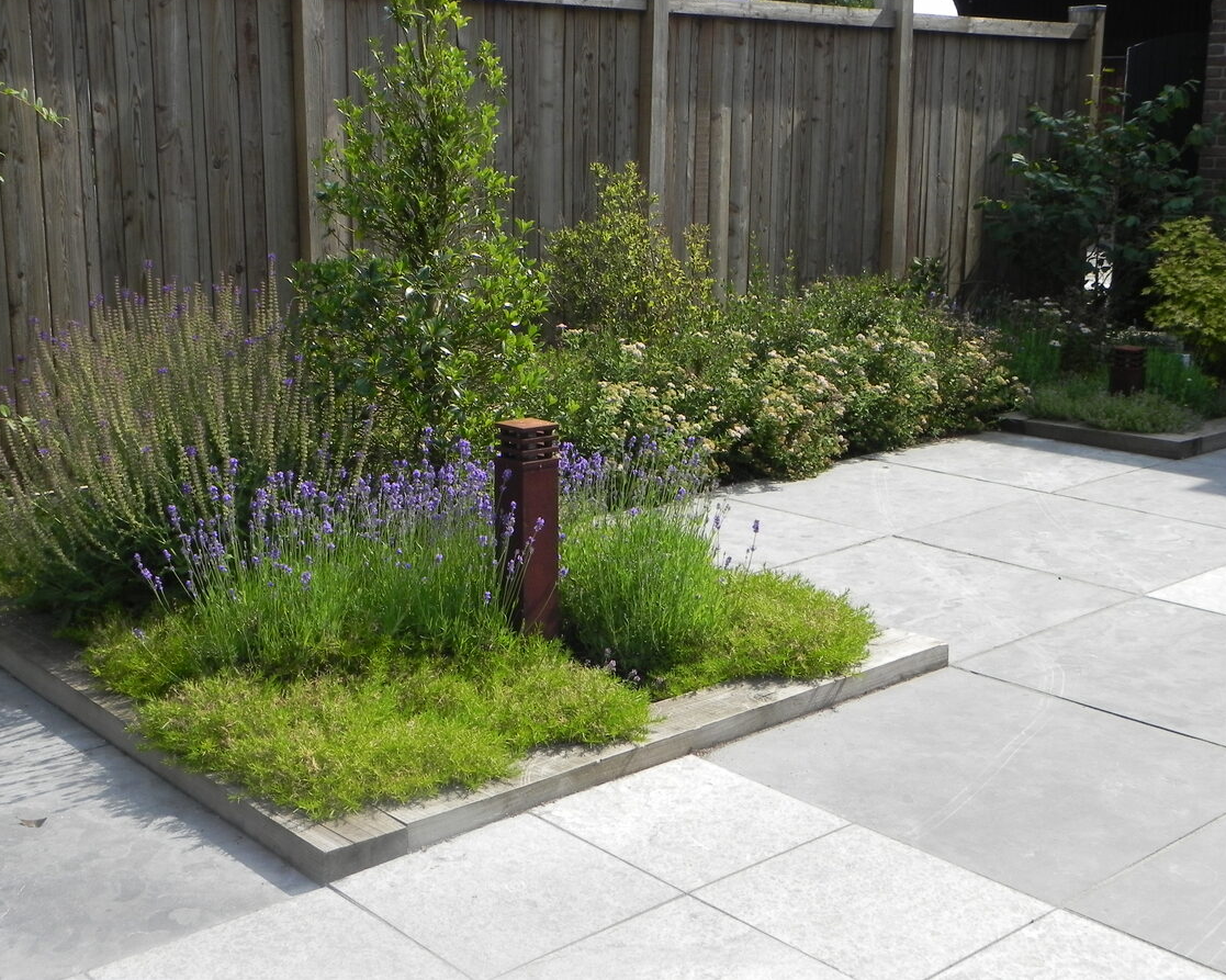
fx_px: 1560
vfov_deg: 34.9
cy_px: 487
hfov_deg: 42.9
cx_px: 588
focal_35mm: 43
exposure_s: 1/267
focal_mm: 7.3
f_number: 6.3
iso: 160
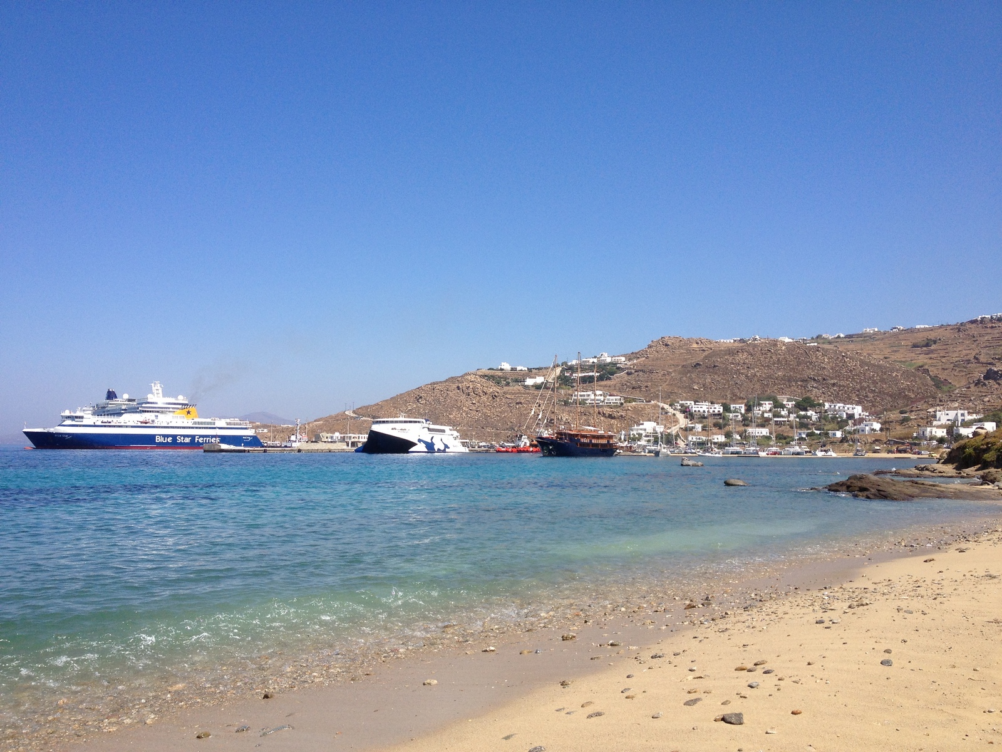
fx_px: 1013
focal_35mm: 35
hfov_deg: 52.6
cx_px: 501
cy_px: 376
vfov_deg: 40.7
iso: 50
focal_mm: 4.28
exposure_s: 1/2123
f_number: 2.4
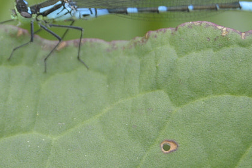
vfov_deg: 4.4
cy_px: 9
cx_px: 72
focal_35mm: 313
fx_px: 2189
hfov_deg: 6.6
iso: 100
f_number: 5.6
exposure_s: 1/125
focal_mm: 55
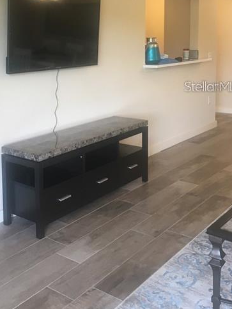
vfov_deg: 40.3
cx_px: 61
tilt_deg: -6.7
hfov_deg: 31.0
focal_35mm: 46
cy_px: 86
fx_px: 411
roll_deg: +0.5
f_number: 2.2
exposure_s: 1/30
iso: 50
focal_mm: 4.15
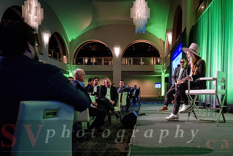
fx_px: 189
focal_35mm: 29
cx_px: 142
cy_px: 95
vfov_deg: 44.4
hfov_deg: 62.6
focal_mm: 24
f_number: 3.2
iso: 1600
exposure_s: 1/160
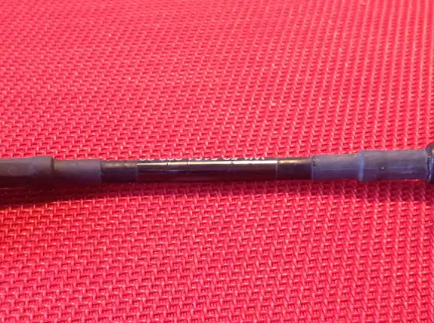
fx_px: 763
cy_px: 233
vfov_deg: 23.7
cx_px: 207
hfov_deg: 31.7
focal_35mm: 61
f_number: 2.4
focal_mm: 4.28
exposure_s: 1/15
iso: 200
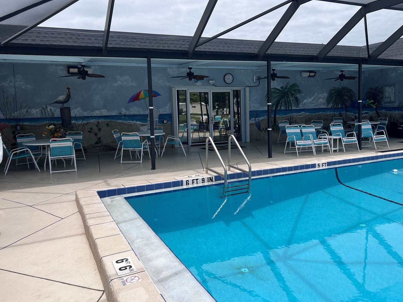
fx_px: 361
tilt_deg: -4.2
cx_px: 226
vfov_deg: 45.3
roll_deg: +1.9
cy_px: 134
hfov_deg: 58.2
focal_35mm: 31
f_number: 1.5
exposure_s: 1/3077
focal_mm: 5.7
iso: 50
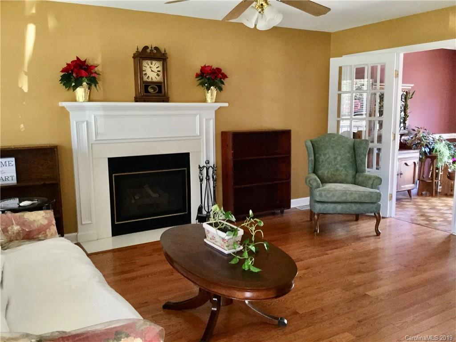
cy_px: 171
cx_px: 228
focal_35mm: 31
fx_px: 408
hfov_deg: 58.4
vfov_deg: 45.4
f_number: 2.4
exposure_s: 1/20
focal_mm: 3.3
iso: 200
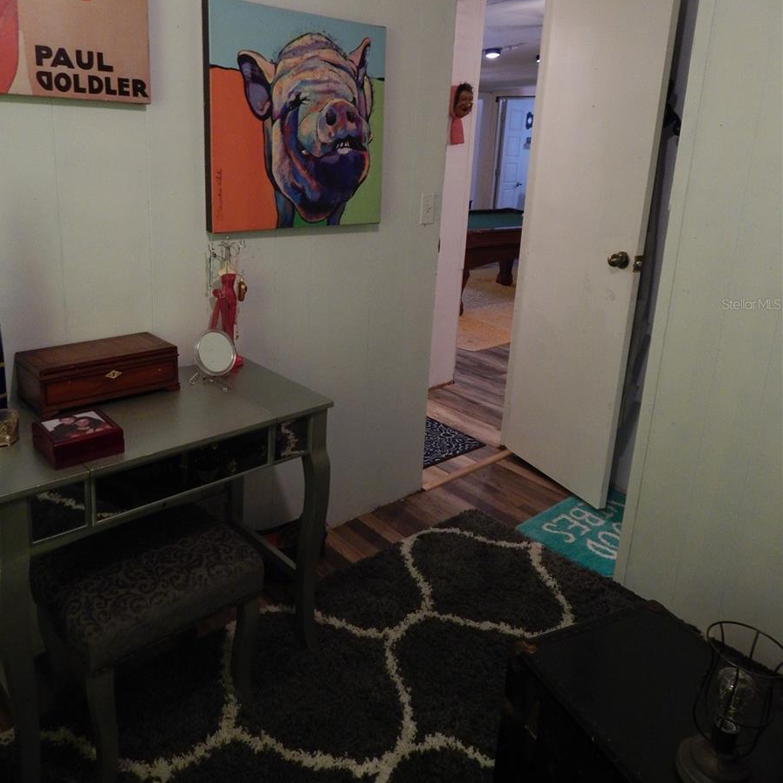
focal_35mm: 26
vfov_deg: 60.3
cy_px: 304
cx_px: 391
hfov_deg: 60.9
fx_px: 665
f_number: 3
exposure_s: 1/30
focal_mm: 4
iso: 280
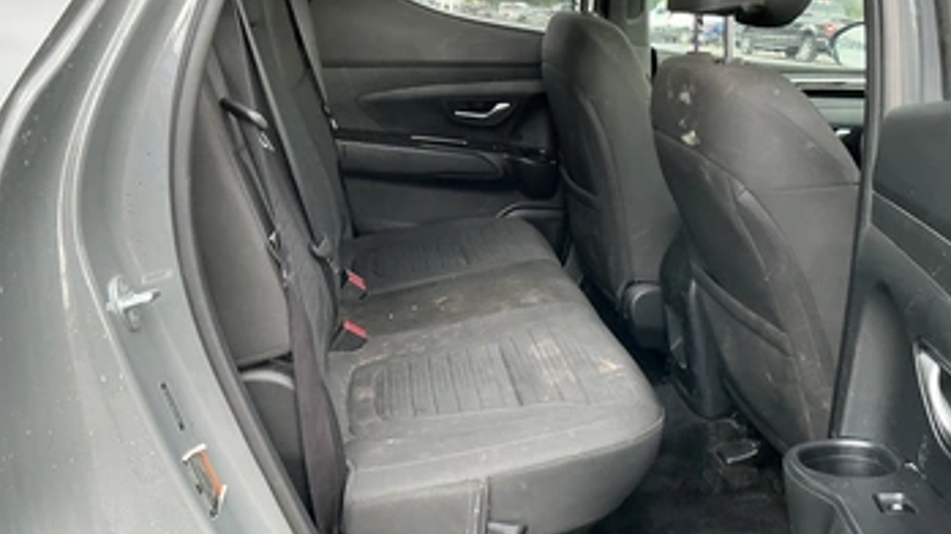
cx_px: 490
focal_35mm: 35
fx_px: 882
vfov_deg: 33.7
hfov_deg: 56.6
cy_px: 283
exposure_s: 1/60
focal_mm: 3
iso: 80
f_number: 1.8
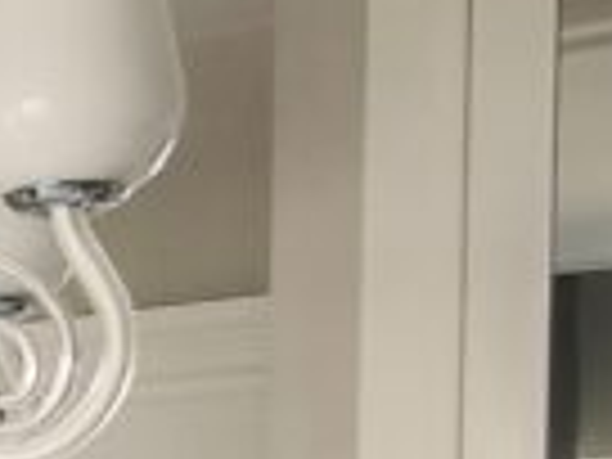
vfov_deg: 12.5
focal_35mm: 113
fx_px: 1998
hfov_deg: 14.2
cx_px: -662
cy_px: 680
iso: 320
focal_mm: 1.91
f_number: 2.2
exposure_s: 1/33.3
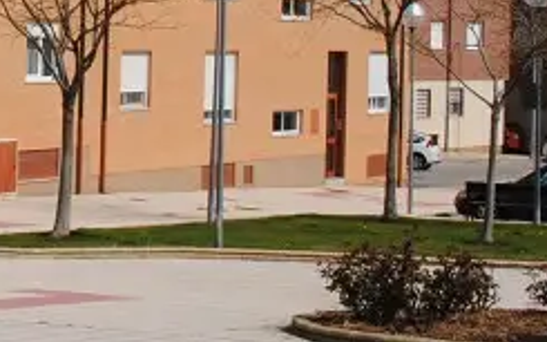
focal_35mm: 130
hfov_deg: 15.5
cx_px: -116
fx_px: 1938
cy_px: -112
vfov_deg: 9.9
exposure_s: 1/320
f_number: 9
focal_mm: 26
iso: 100
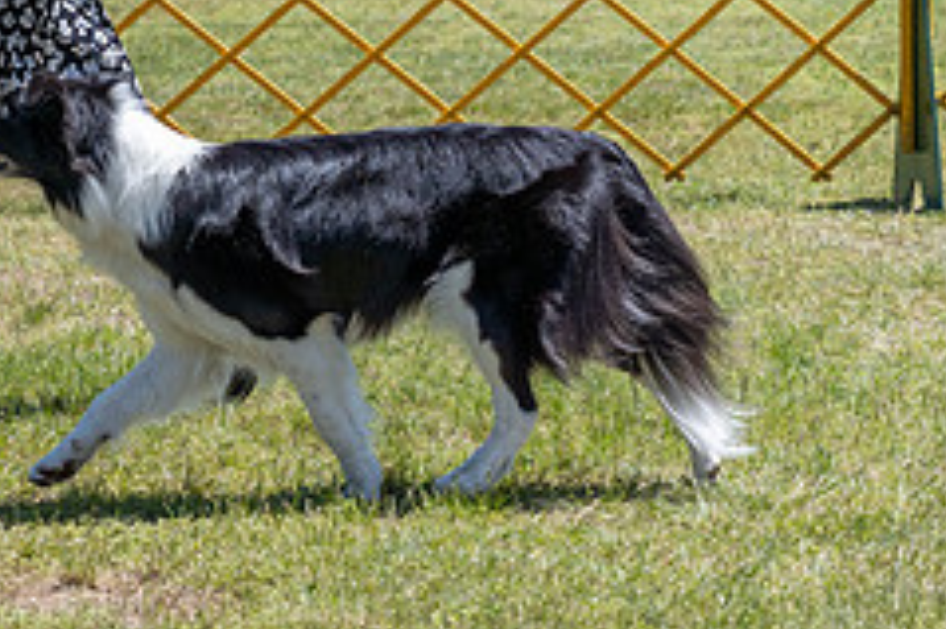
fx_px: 5488
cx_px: 107
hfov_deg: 9.8
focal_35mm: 209
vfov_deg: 6.5
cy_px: -125
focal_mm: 86
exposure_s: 1/2500
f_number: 6.3
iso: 1000
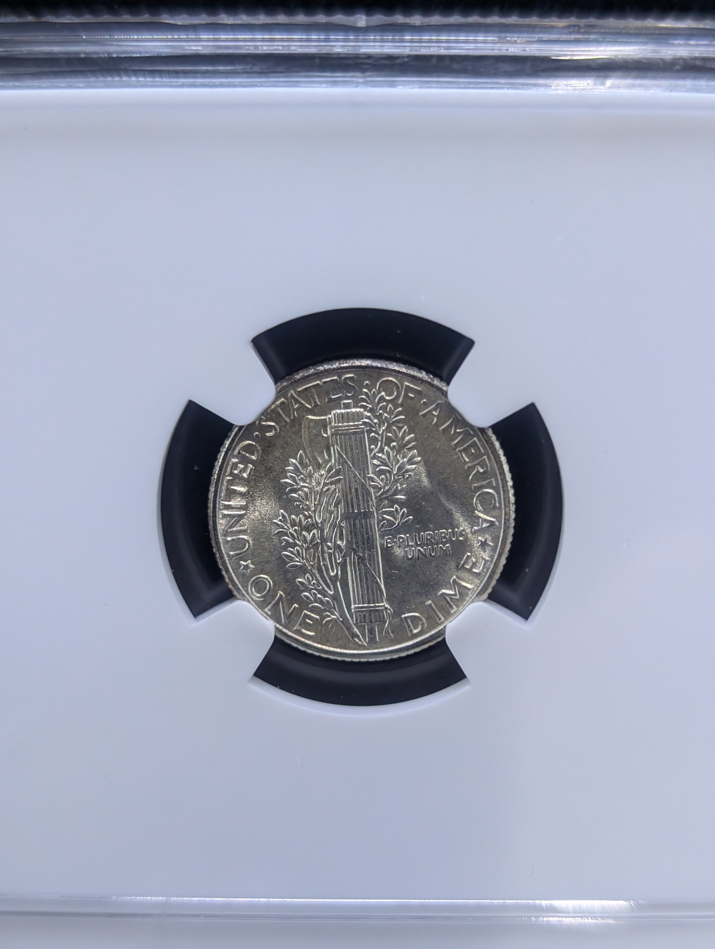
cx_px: 358
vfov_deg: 38.9
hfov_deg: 29.7
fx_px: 1346
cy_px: 474
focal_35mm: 49
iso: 512
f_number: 1.68
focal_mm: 6.9
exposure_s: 1/120
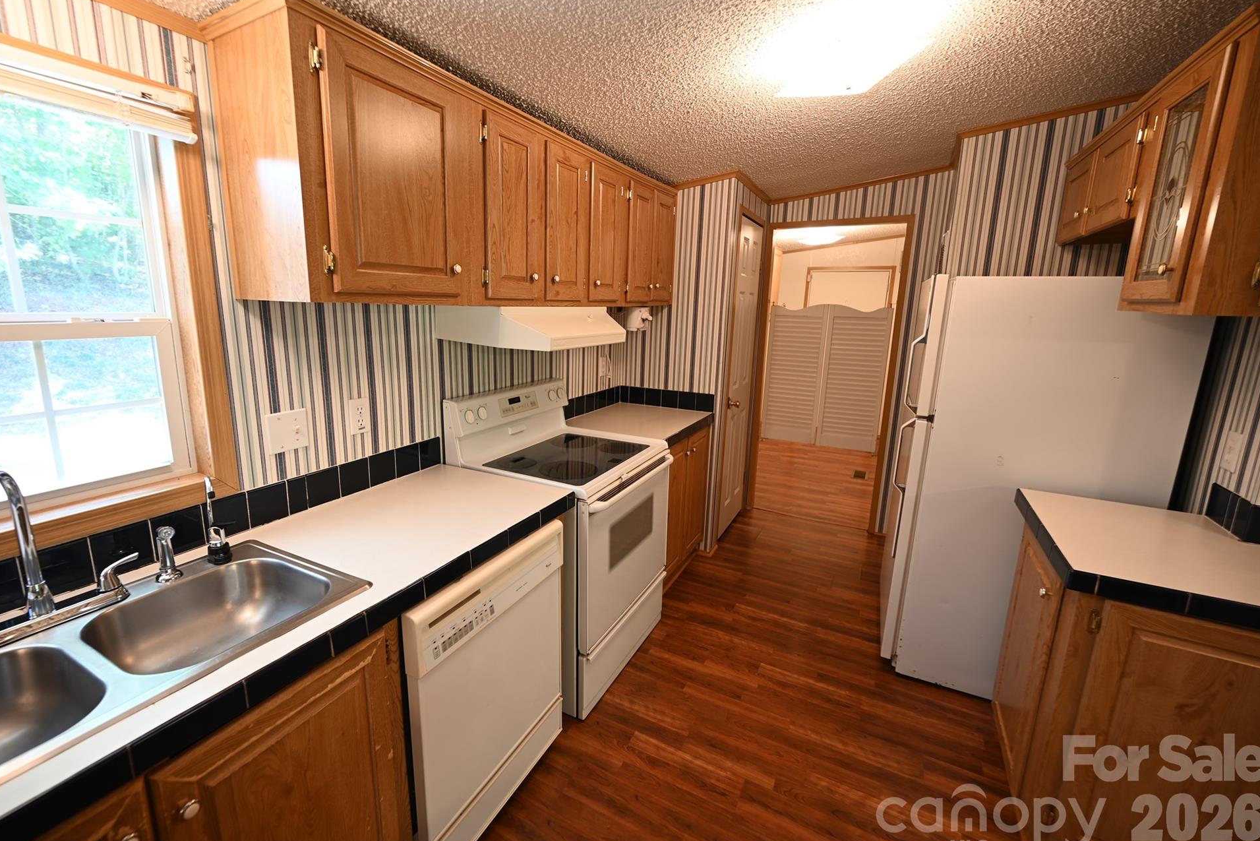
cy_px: 414
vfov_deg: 77.3
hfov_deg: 100.3
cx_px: 598
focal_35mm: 15
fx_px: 525
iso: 100
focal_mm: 14
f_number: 4
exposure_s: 1/4
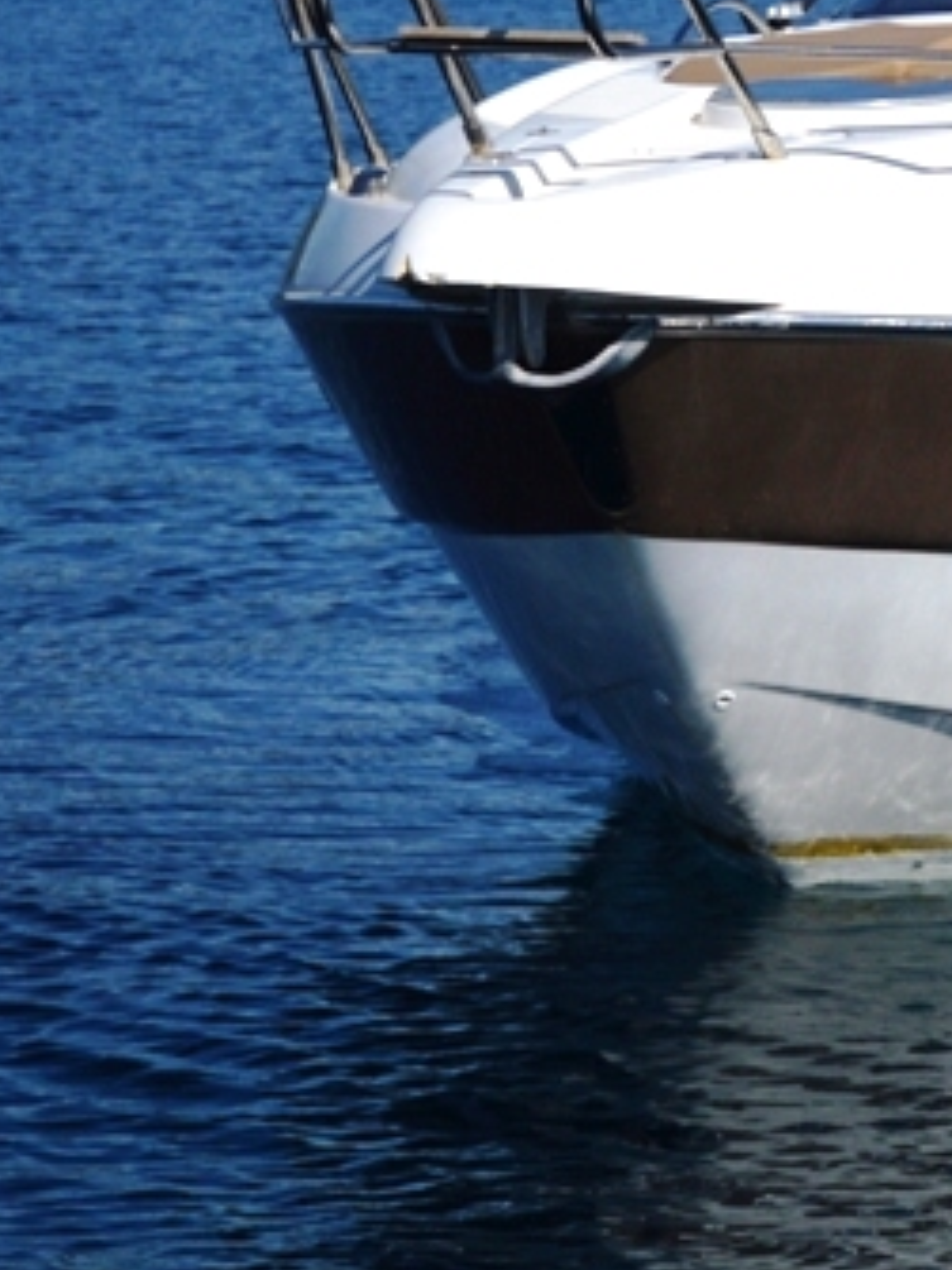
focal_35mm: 202
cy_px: 182
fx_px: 7412
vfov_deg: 9.8
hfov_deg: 7.2
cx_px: 1369
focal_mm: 52
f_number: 4.8
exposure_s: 1/3200
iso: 110
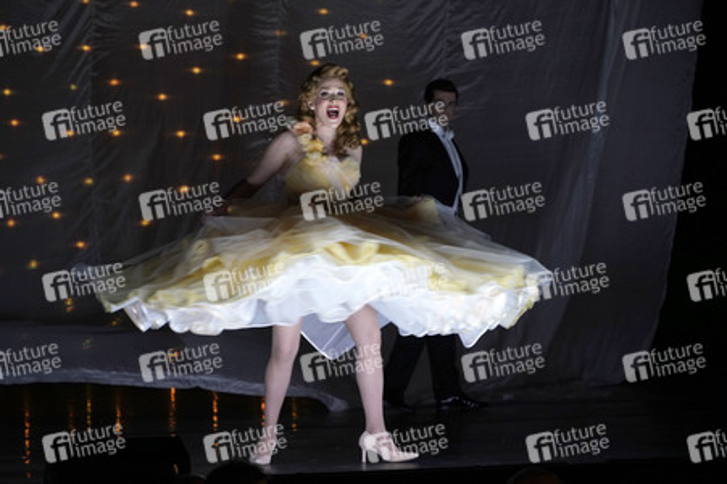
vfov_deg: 8.6
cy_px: 242
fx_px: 3229
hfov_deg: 12.8
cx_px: 364
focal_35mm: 160
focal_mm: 160
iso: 2500
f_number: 5.6
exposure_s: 1/160
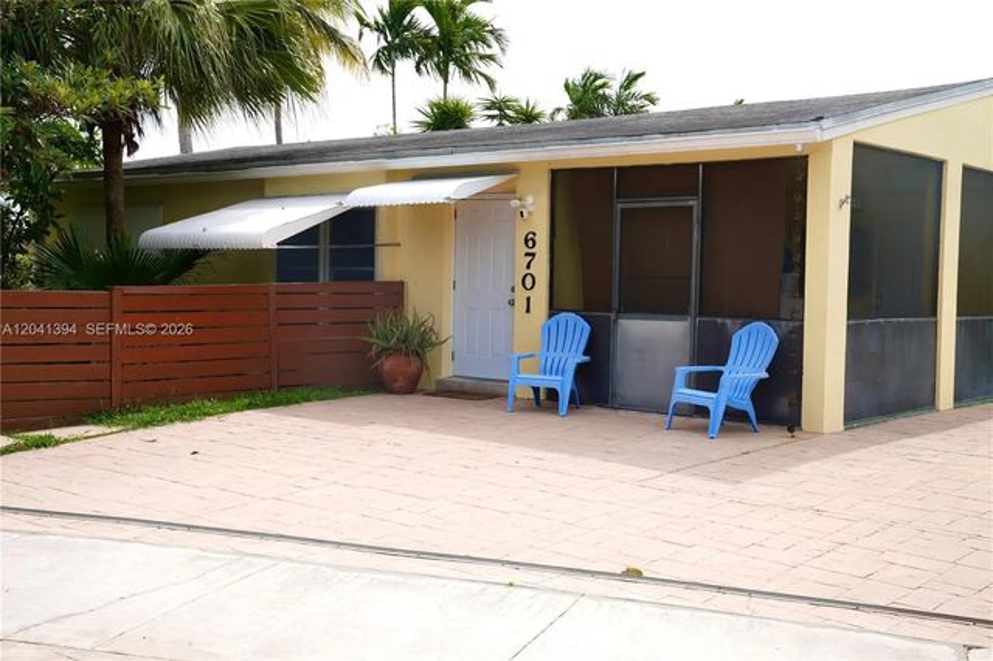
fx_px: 1158
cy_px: 330
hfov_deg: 46.4
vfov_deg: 31.9
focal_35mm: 42
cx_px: 496
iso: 50
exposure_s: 1/80
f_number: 8
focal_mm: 28
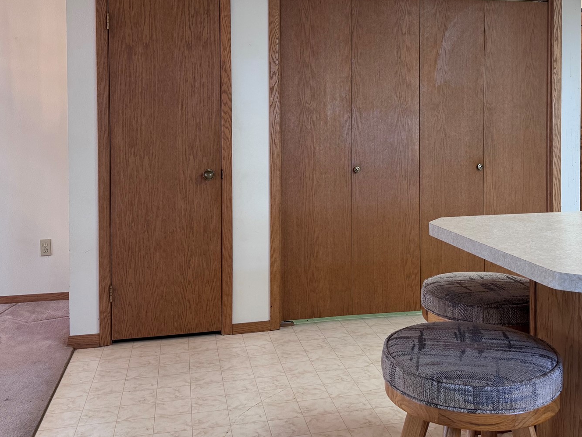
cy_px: 134
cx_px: 335
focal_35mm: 37
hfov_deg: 50.0
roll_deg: +0.0
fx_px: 622
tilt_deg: -2.1
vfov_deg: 38.1
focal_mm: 6.76
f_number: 1.78
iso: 200
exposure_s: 1/60
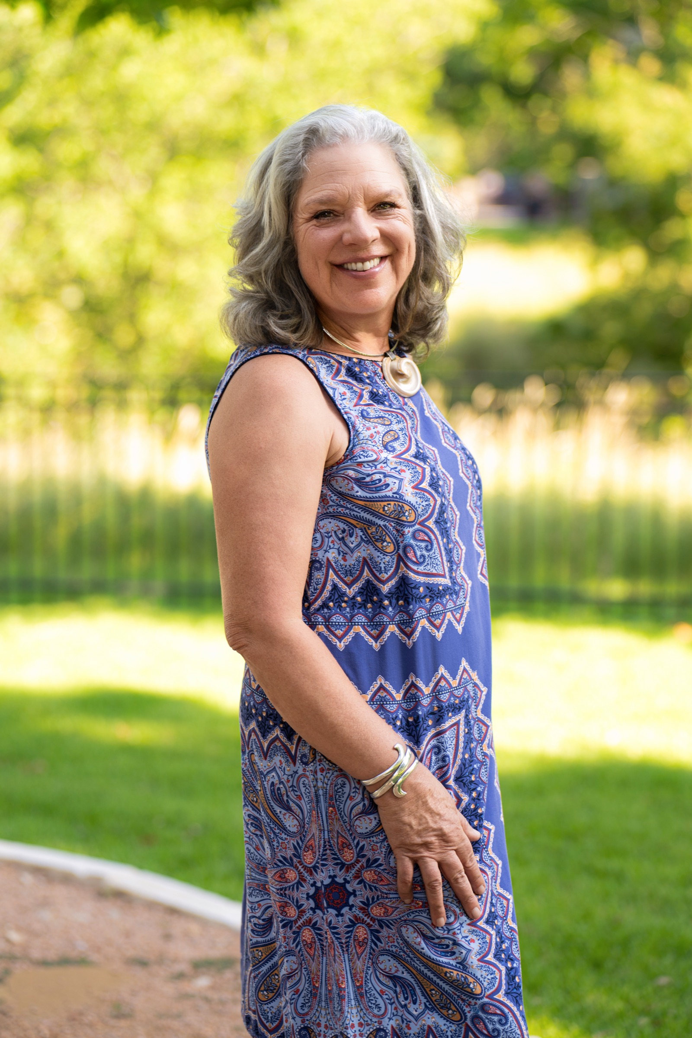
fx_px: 2566
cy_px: 519
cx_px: 346
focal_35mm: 89
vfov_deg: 22.9
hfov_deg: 15.4
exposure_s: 1/250
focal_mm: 89
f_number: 2.8
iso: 160
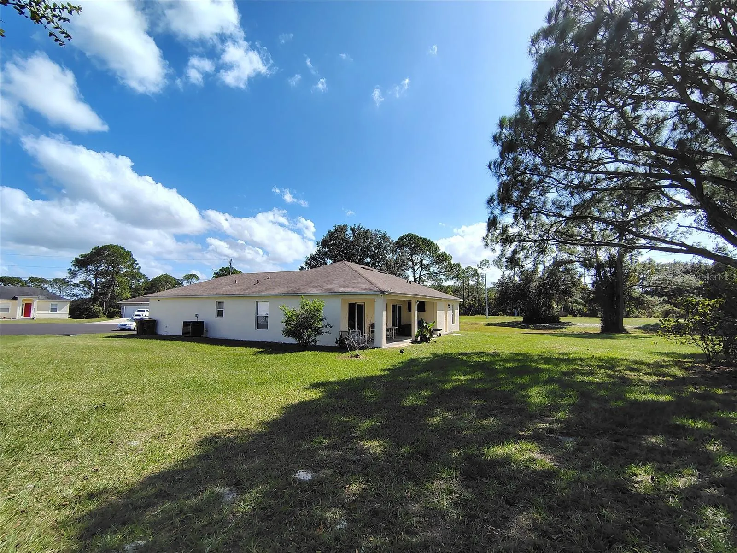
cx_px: 368
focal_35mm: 16
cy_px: 276
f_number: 2.2
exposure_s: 1/998
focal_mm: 2.13
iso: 101
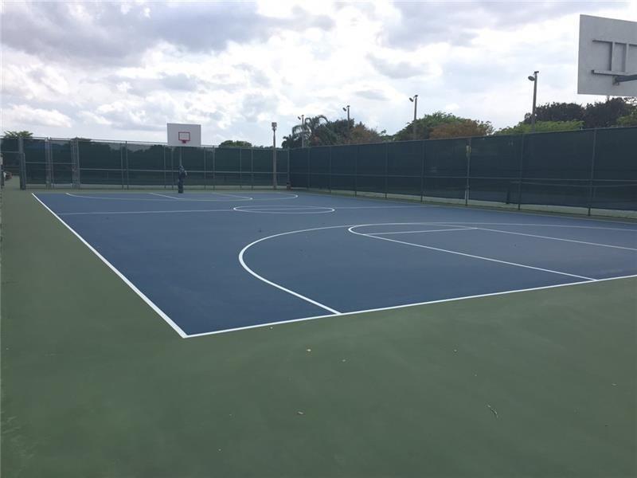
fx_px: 534
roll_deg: -0.9
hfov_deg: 61.7
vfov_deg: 48.2
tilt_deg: -7.2
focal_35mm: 29
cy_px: 239
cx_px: 318
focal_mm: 4.15
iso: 32
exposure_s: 1/682
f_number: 2.2
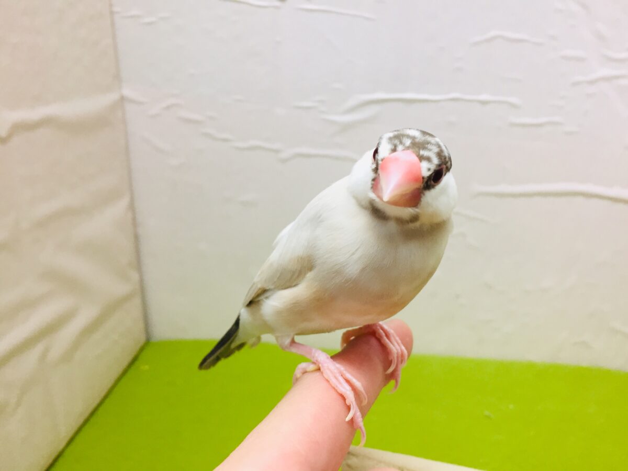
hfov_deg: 61.7
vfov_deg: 48.2
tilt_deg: -19.0
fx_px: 526
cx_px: 314
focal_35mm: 29
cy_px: 236
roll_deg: -2.1
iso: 40
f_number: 2.2
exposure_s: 1/30
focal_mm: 4.15
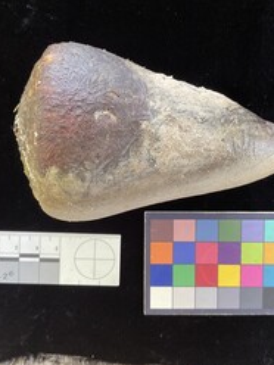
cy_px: 180
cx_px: 125
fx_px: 433
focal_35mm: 41
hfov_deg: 35.1
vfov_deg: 45.8
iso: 160
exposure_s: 1/50
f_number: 1.8
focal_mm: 3
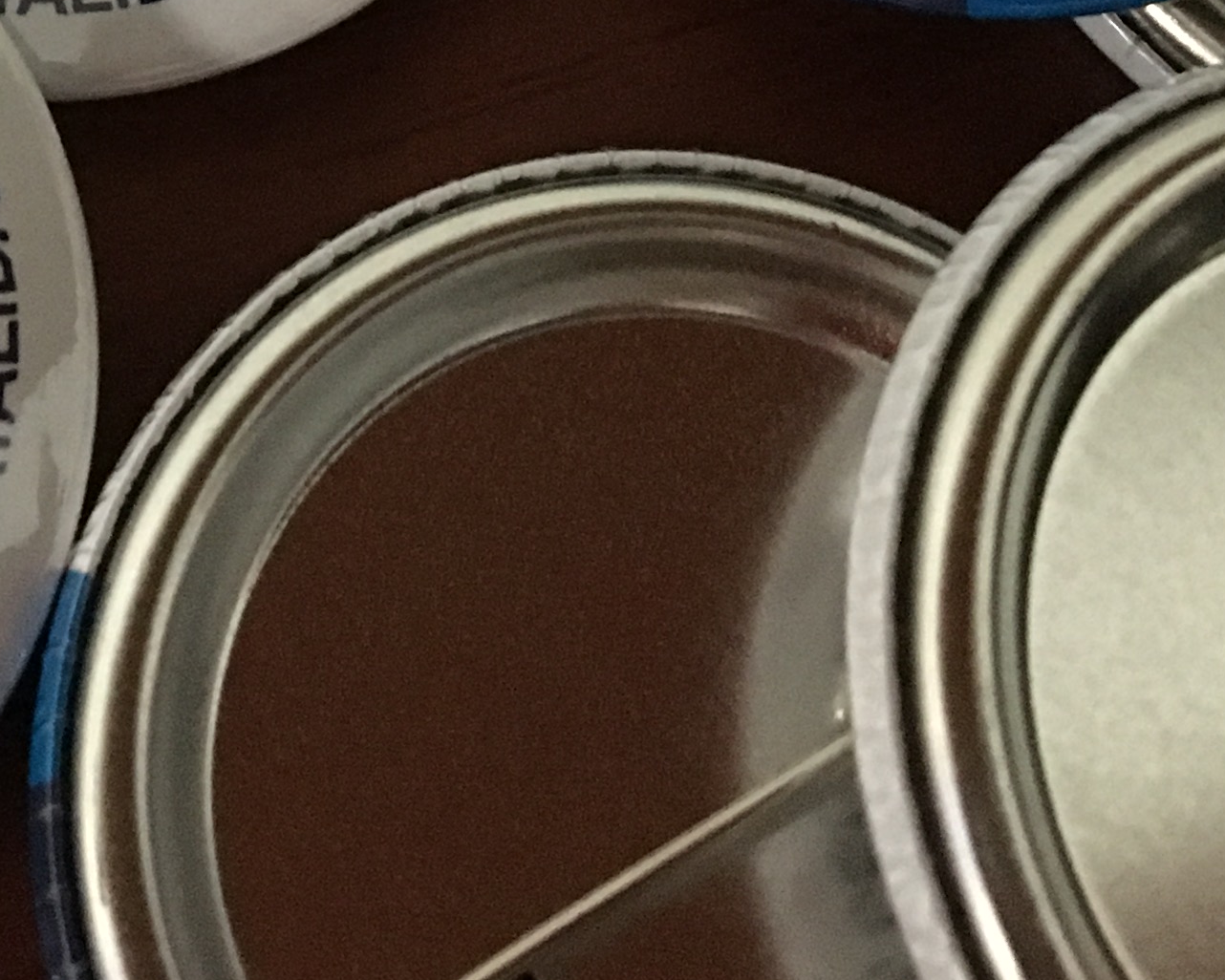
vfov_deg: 16.2
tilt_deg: -59.7
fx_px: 3227
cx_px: 306
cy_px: -362
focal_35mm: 89
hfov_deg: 21.3
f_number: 2.2
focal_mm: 4.15
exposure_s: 1/17
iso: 320
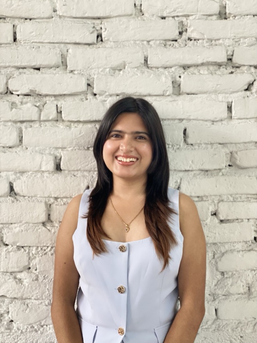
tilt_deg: +0.1
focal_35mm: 52
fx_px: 515
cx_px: 128
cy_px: 172
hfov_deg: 28.0
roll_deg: -0.5
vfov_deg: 36.8
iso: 250
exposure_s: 1/84
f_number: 2
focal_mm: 6
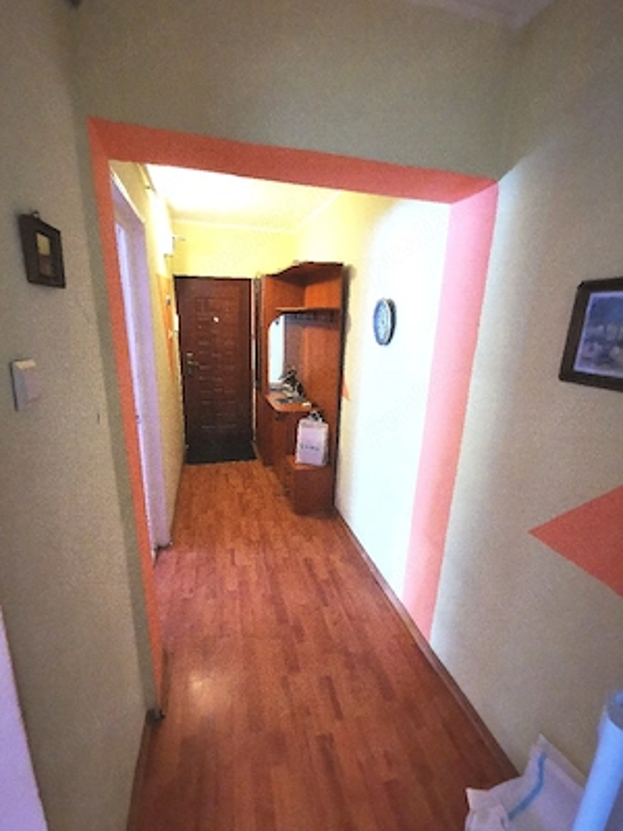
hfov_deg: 78.1
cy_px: 416
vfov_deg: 94.5
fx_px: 384
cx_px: 312
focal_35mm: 16
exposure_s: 1/20
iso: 640
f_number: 2.2
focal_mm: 2.35
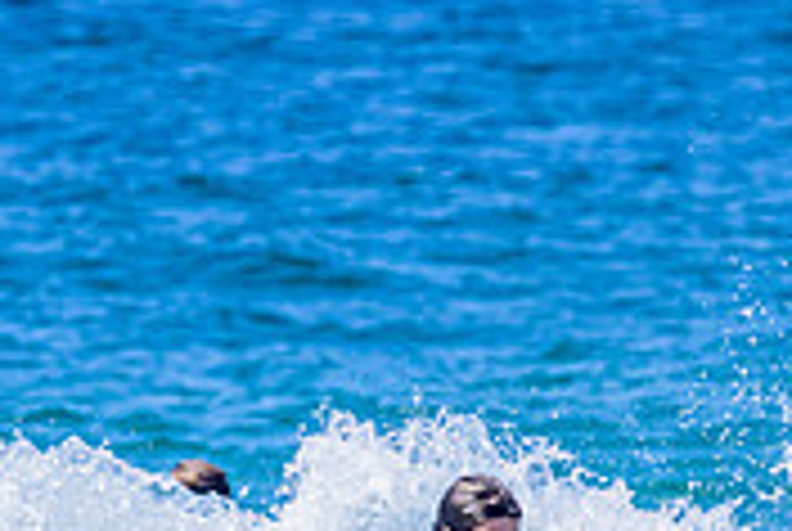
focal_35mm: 2008
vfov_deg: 0.7
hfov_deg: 1.0
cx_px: 468
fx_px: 44250
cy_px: 704
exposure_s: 1/2000
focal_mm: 610
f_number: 11
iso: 900
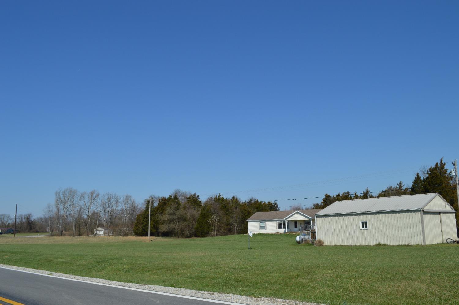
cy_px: 152
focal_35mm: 30
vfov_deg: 43.5
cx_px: 230
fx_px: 382
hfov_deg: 62.0
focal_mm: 20
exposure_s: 1/320
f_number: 9
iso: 100
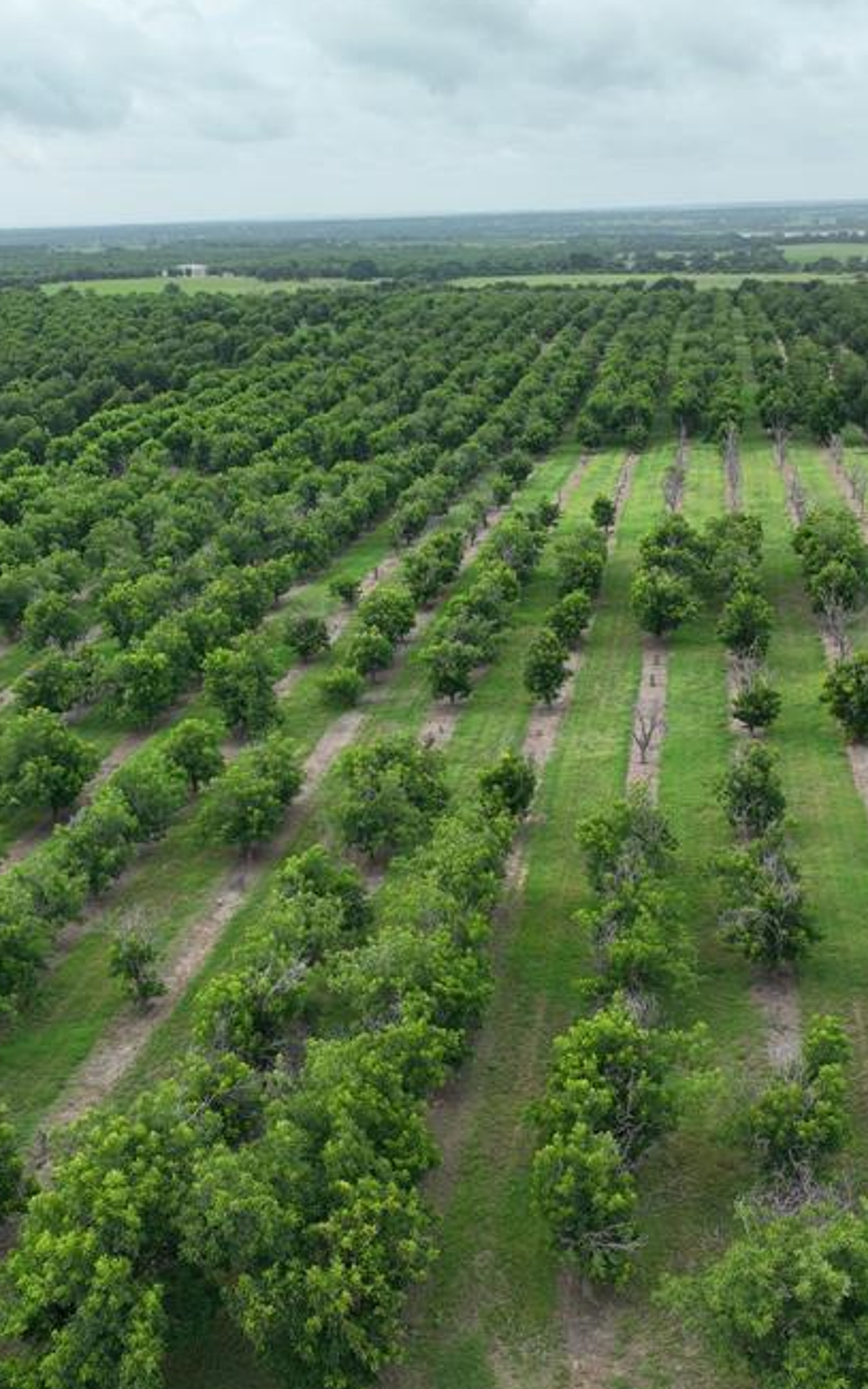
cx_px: 444
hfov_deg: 32.0
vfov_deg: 49.3
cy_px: 669
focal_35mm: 40
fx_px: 1514
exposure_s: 1/1250
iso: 200
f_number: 2.8
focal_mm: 12.29
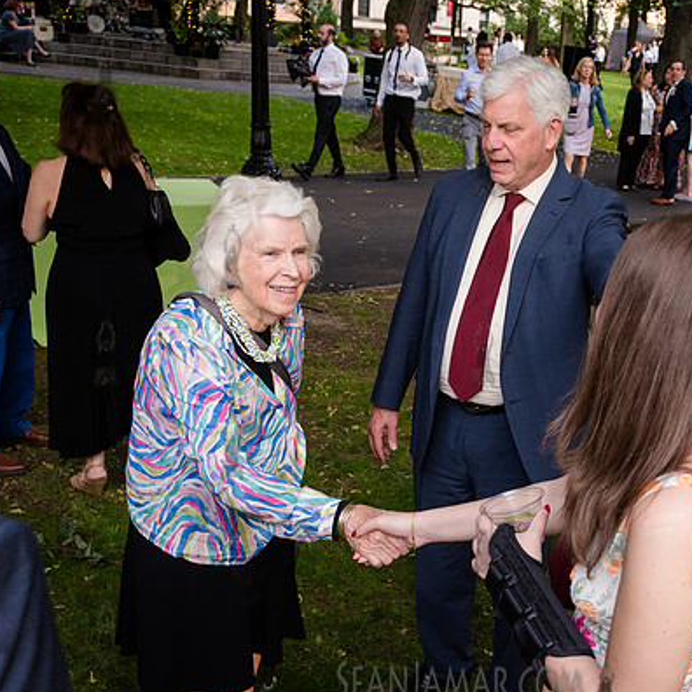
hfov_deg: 38.0
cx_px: 534
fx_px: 973
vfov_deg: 39.0
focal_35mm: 43
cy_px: 406
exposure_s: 1/250
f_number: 4.5
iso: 1000
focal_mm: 24
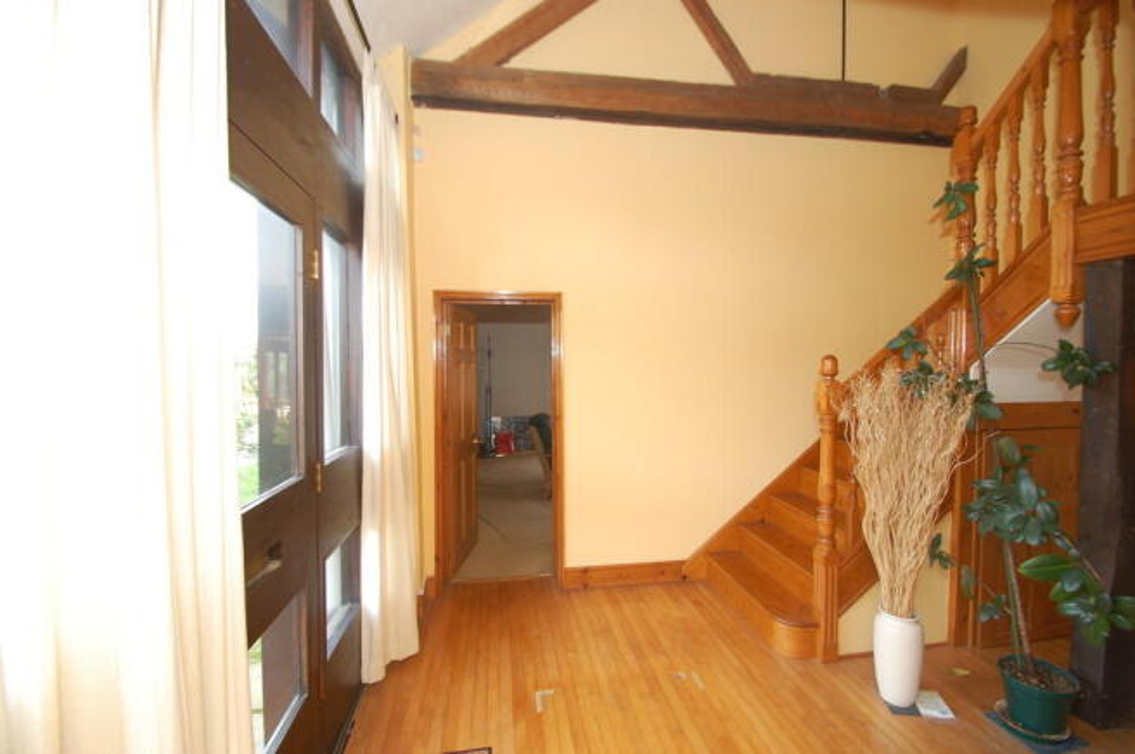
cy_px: 377
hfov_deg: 100.4
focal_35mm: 15
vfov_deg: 77.2
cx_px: 568
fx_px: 472
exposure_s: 1/60
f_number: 4
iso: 400
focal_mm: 10
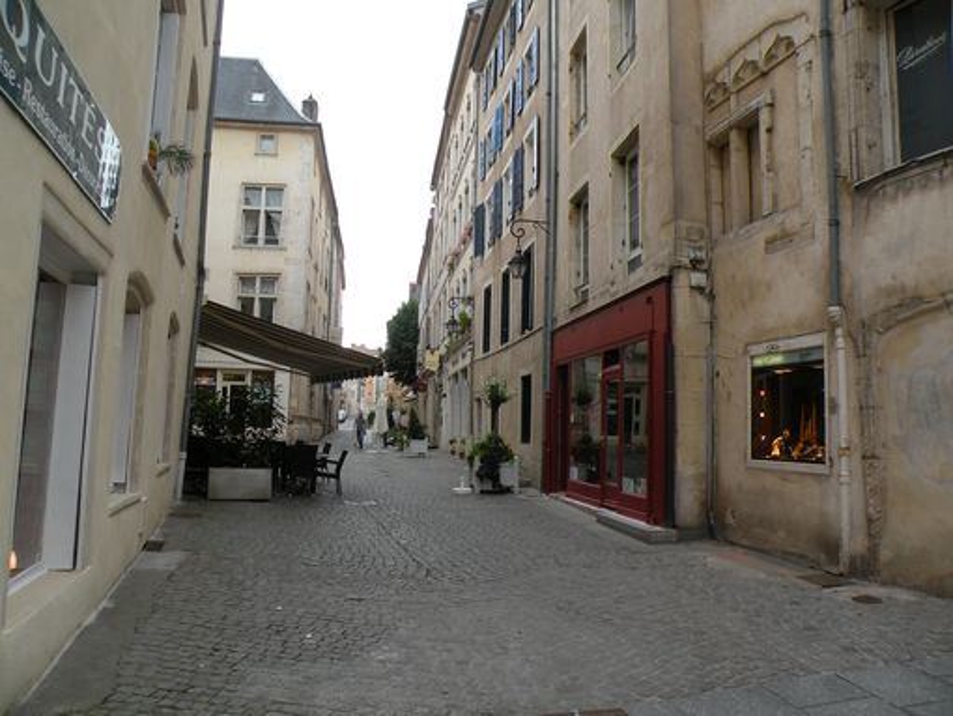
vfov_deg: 51.4
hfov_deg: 65.3
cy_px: 358
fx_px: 744
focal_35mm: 27
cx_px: 476
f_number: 4
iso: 64
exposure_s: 1/103
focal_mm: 4.7
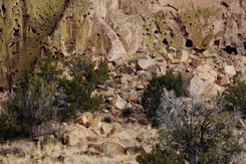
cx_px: 271
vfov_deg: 11.4
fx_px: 813
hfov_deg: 16.7
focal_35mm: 119
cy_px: 9
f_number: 5.6
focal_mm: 35
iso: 100
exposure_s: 1/250
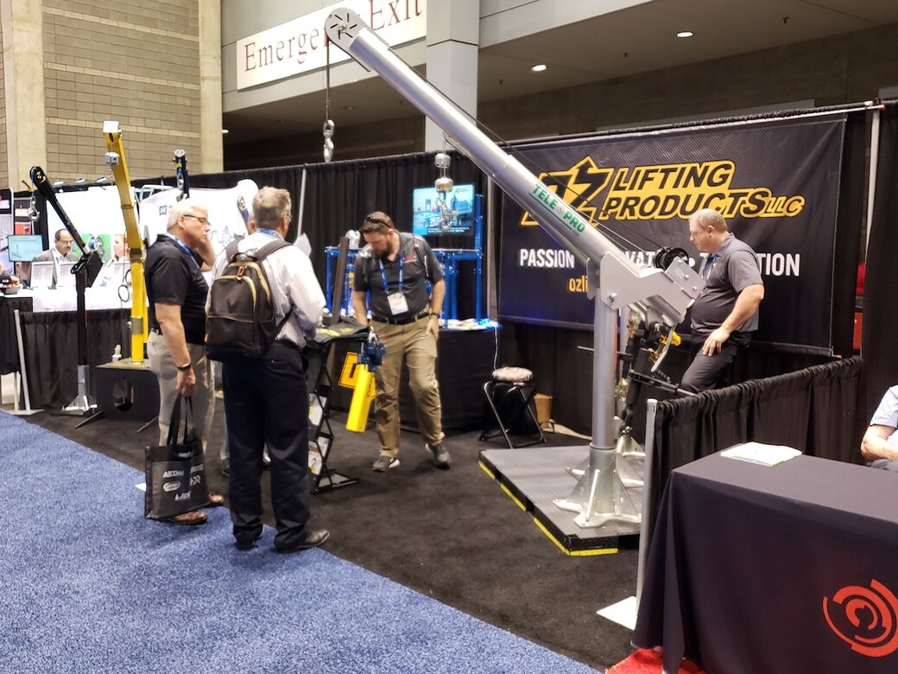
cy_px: 296
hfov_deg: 59.8
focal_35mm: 30
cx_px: 394
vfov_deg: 46.7
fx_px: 778
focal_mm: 4.3
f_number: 1.5
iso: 320
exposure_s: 1/60
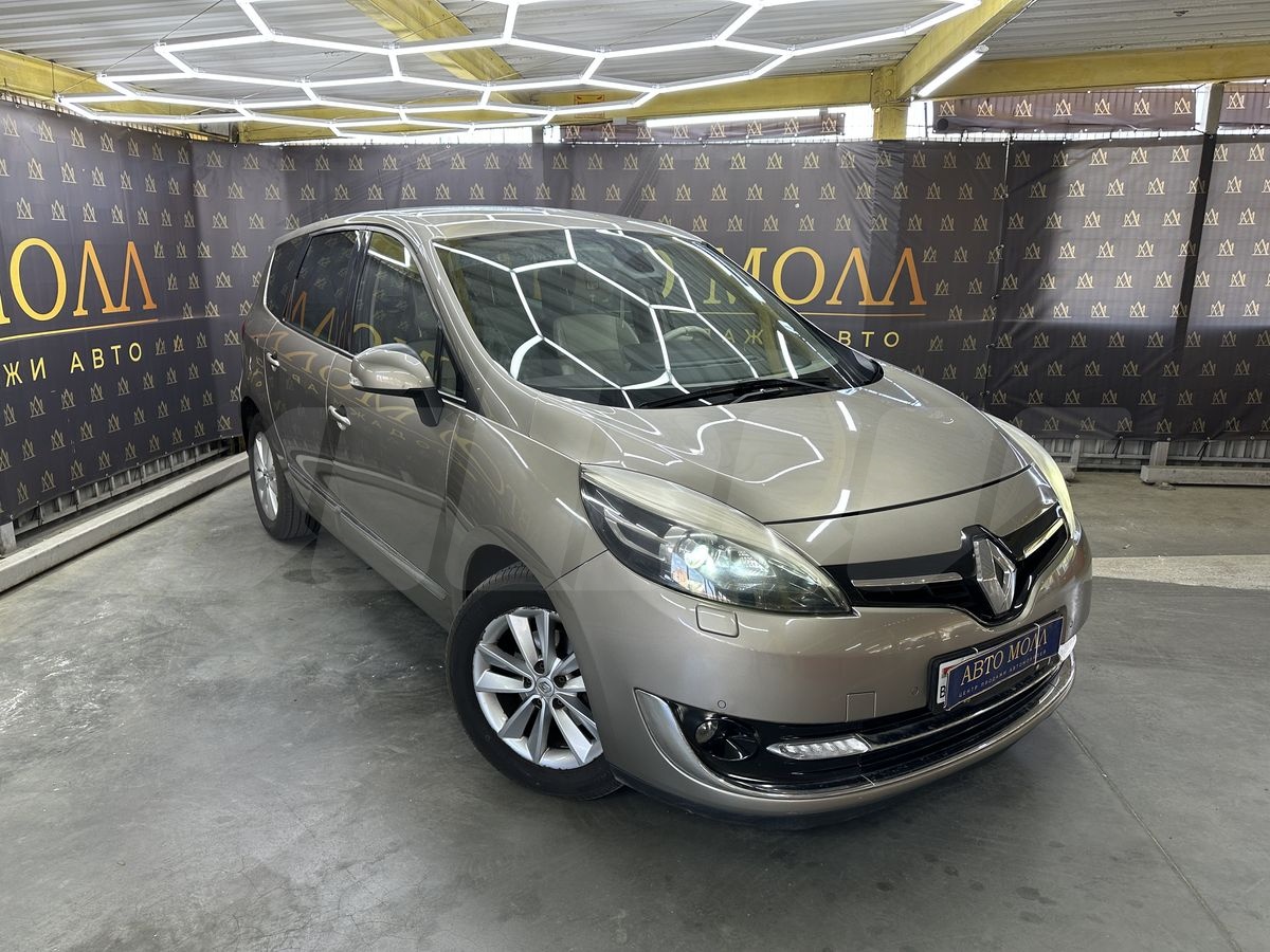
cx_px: 635
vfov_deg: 56.8
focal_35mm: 24
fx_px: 881
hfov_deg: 71.6
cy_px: 476
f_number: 1.78
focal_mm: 6.86
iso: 100
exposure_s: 1/100
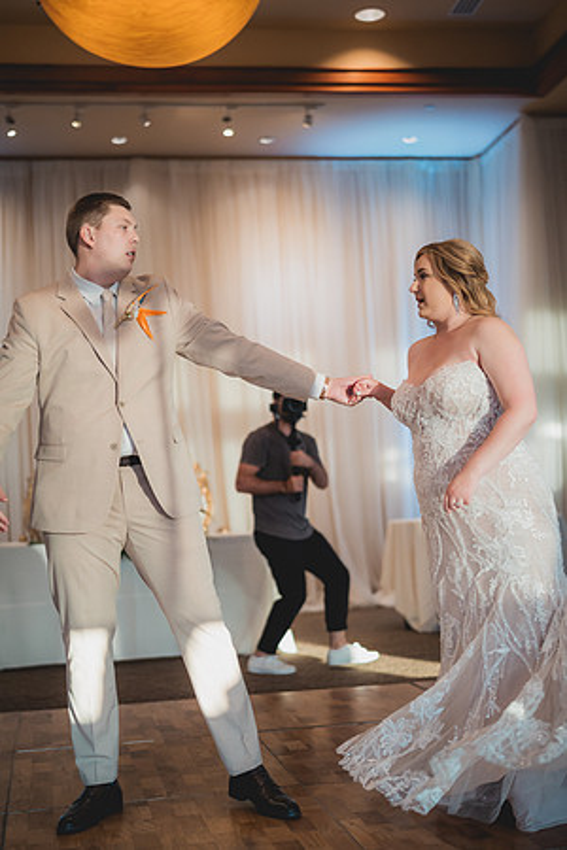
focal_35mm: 50
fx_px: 1181
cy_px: 425
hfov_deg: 27.0
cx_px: 284
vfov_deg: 39.6
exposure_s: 1/1250
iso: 1250
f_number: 1.4
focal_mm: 50
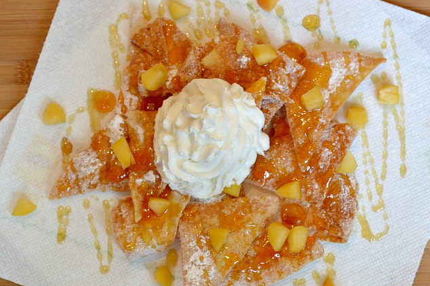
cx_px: 217
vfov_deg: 17.9
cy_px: 142
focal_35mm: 76
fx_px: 907
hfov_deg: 26.7
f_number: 4.5
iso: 200
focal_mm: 50
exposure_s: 1/15
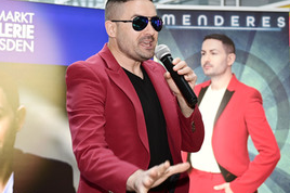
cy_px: 117
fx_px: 475
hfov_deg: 33.9
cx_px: 126
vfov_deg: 22.9
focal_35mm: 59
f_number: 2.8
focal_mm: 35
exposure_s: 1/200
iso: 640
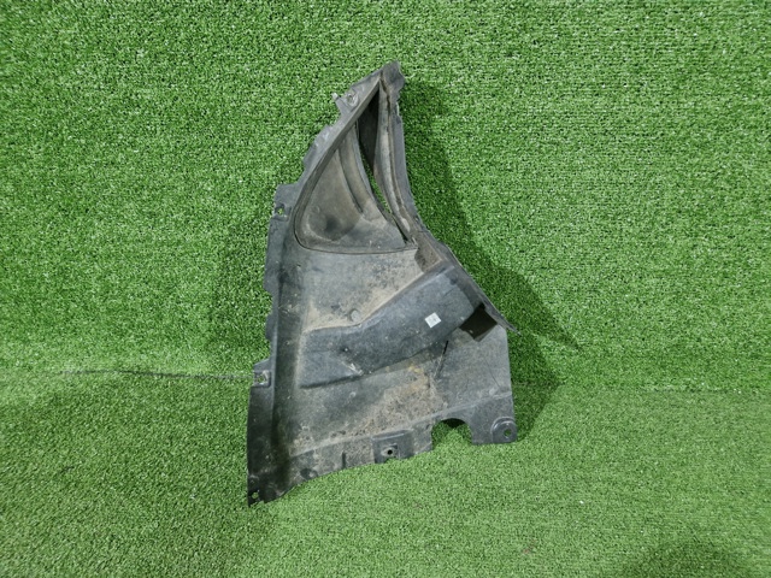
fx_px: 512
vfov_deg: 58.9
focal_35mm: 23
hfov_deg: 73.9
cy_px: 289
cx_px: 386
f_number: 1.8
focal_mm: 5.4
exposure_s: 1/100
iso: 125
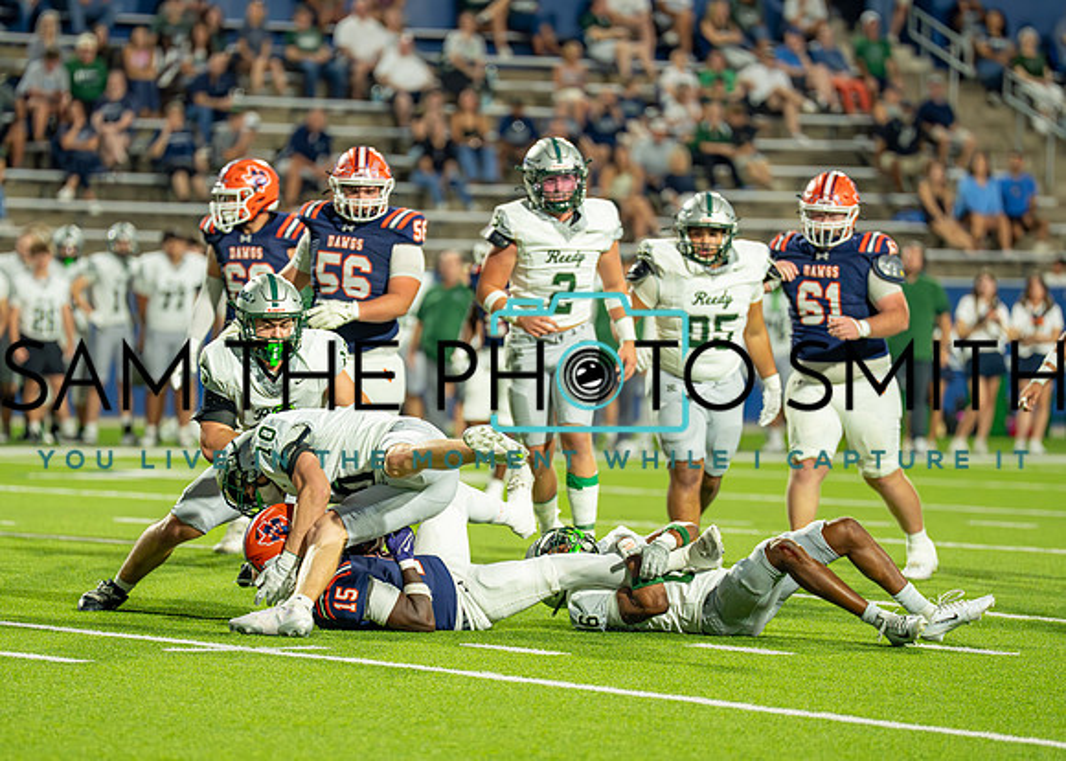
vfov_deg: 5.7
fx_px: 7610
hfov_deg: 8.0
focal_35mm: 251
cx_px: 476
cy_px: 439
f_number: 2.8
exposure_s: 1/1250
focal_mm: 200
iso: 2500
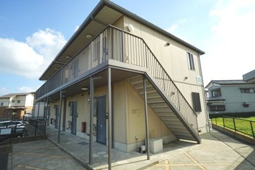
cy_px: 85
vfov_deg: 63.3
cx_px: 128
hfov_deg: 85.4
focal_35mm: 20
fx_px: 138
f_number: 22
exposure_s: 1/60
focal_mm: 13
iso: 200
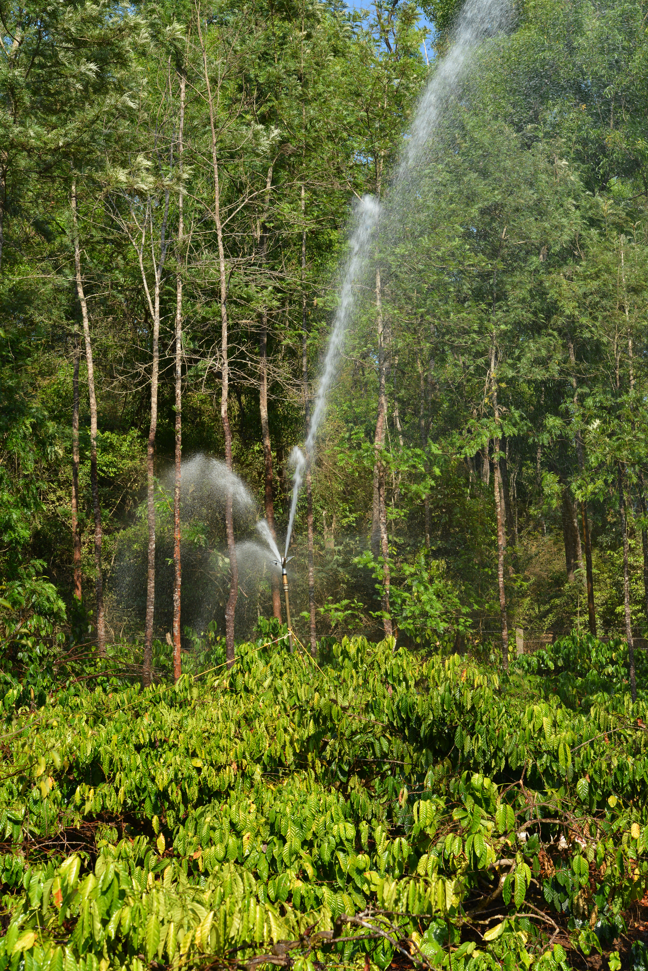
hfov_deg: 20.9
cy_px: 486
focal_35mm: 65
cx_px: 324
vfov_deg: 30.9
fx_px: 1754
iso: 400
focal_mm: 65
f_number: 8
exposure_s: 1/160
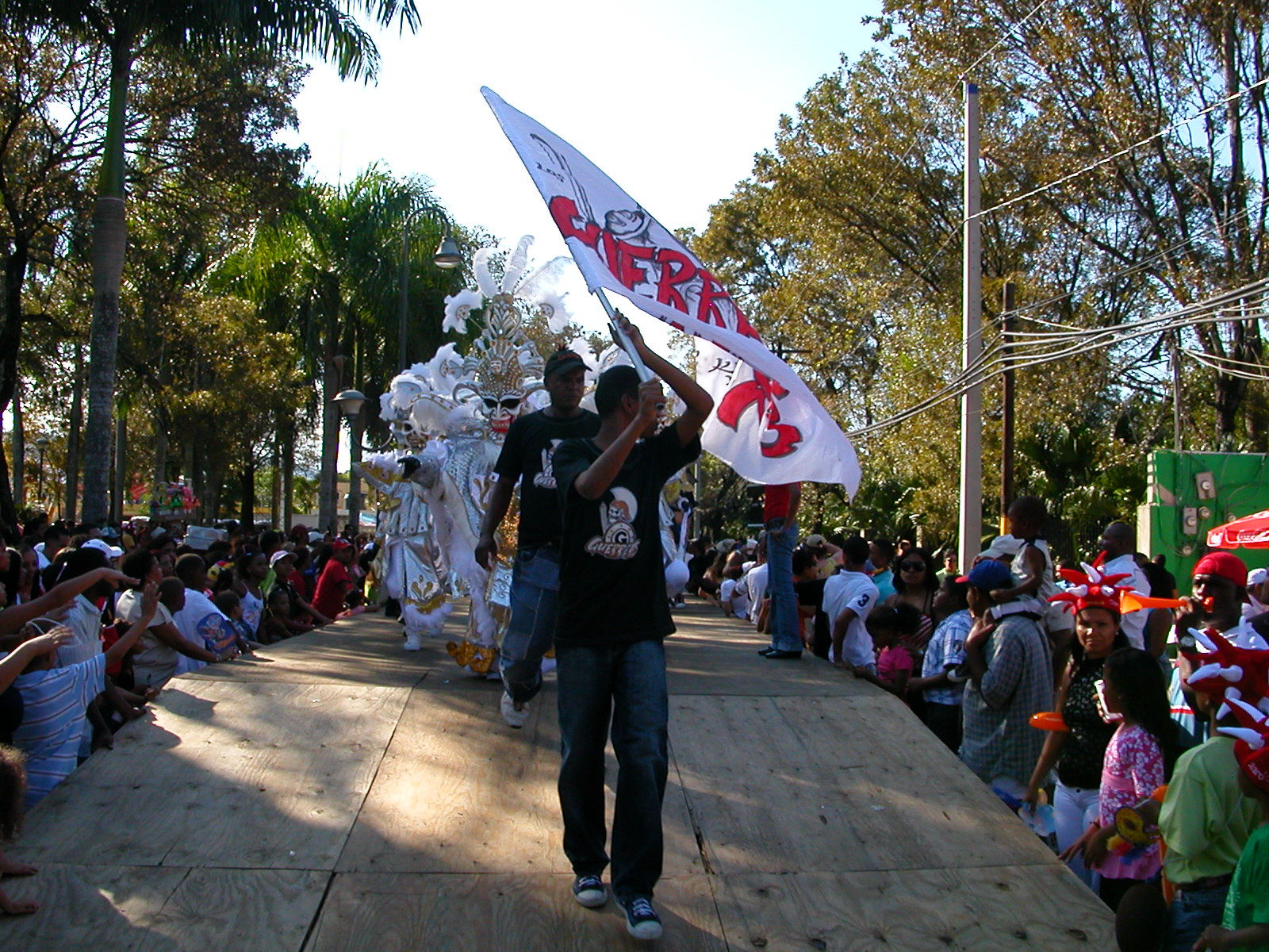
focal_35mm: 37
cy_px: 476
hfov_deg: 50.1
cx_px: 634
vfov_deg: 38.7
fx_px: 1356
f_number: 4.5
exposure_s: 1/287
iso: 100
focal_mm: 5.6
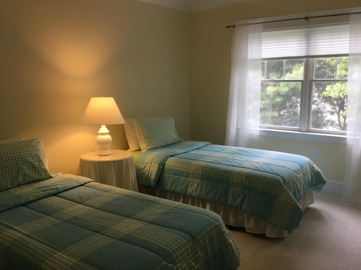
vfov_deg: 45.4
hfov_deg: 58.4
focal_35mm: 31
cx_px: 180
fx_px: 323
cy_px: 135
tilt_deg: -11.0
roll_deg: +1.0
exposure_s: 1/30
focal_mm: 3.3
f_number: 2.4
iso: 25
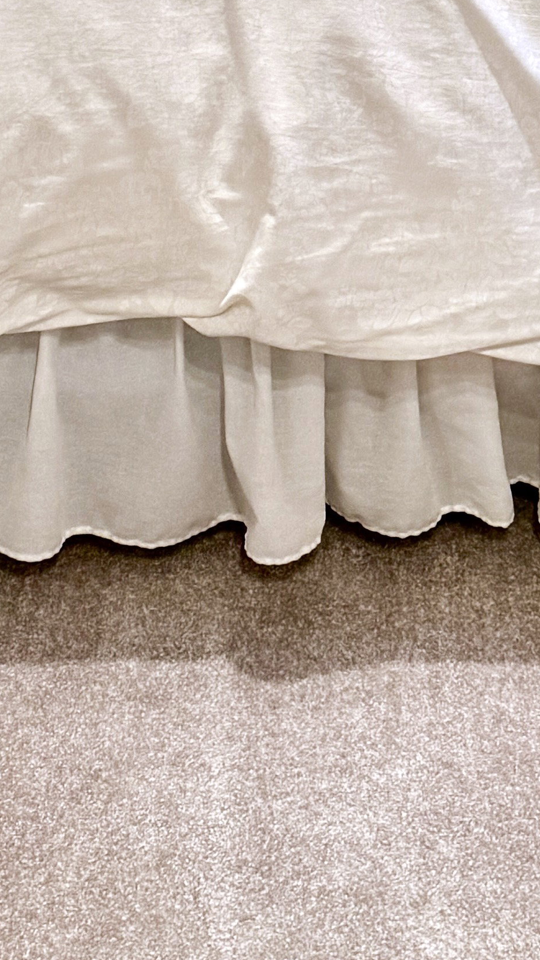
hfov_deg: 13.4
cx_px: 227
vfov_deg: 19.7
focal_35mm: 90
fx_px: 2291
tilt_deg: -8.8
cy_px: -587
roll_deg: -0.7
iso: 250
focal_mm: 6.76
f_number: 1.78
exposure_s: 1/120
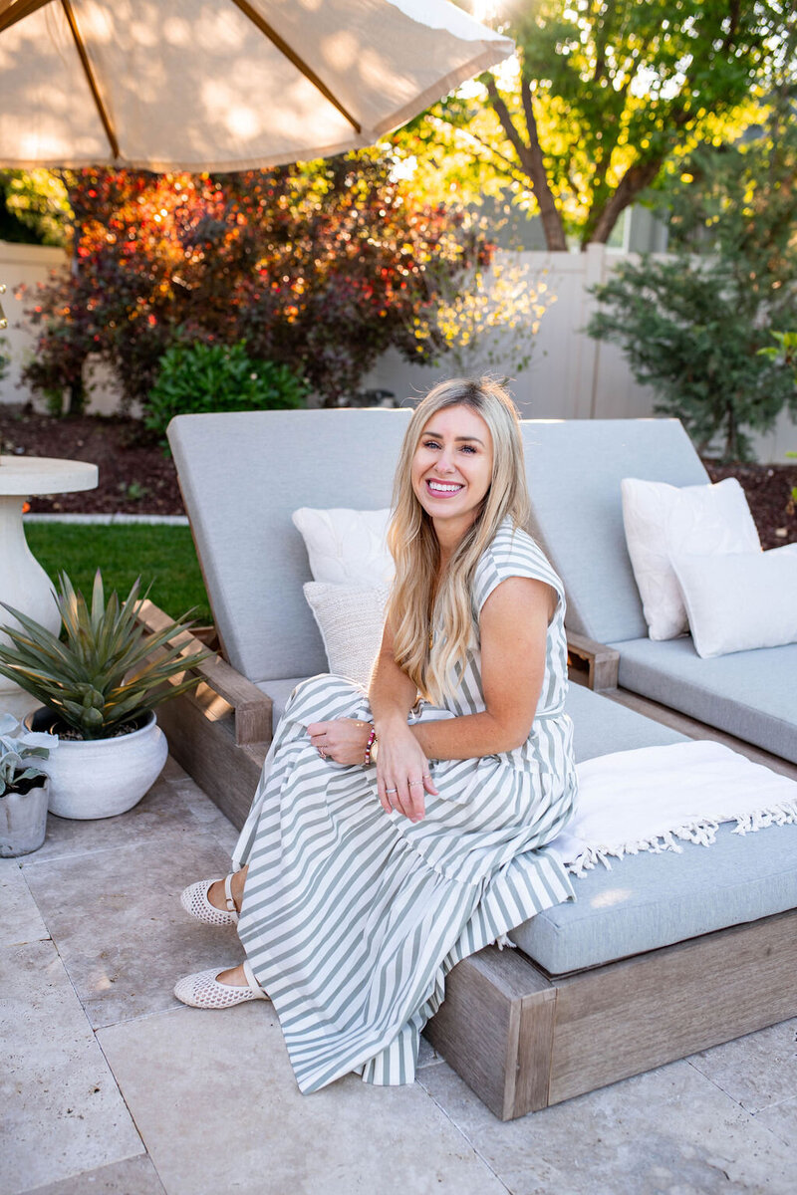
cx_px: 398
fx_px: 1162
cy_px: 598
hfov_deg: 37.9
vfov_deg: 54.4
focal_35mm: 35
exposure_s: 1/250
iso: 160
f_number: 3.2
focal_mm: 35
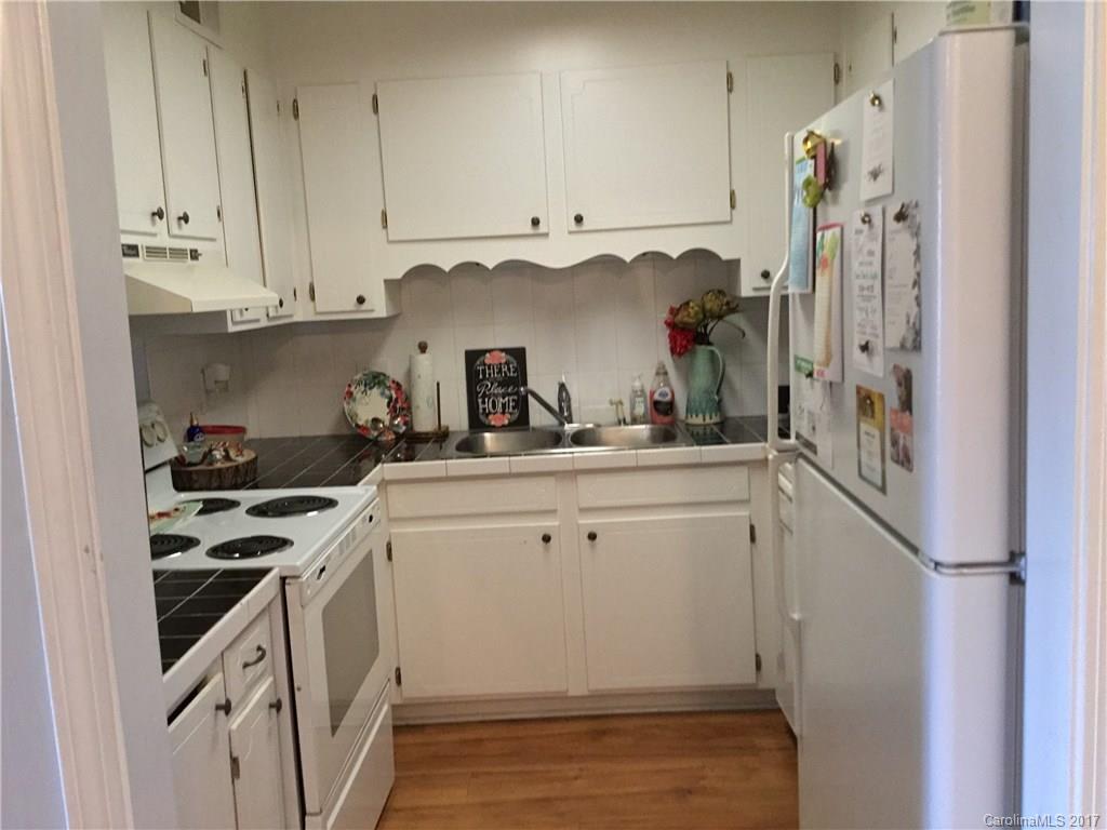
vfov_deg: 45.4
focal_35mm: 31
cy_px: 415
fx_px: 991
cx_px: 554
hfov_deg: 58.4
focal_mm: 3.3
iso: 200
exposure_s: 1/24
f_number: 2.4
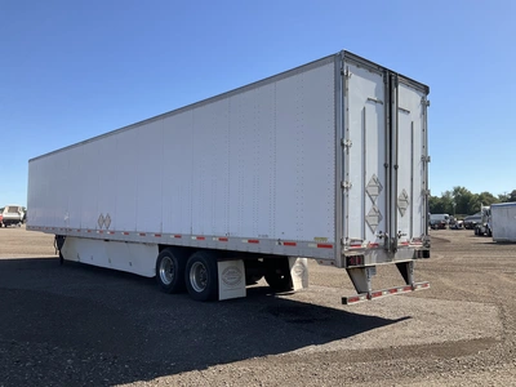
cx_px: 258
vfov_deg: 48.2
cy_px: 194
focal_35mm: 29
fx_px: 432
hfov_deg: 61.7
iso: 25
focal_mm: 3
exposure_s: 1/1412
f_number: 1.8
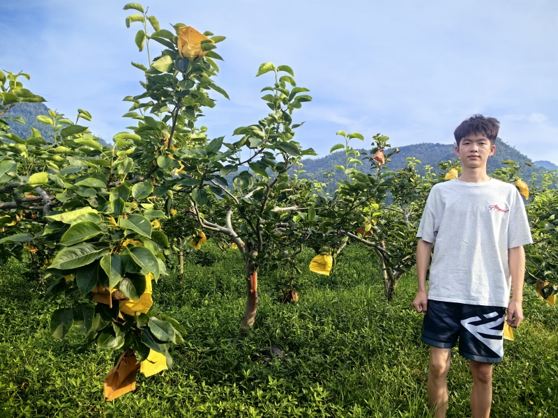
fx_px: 435
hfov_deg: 65.3
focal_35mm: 27
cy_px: 209
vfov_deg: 51.4
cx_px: 279
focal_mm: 5.75
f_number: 2
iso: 50
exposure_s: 1/2611
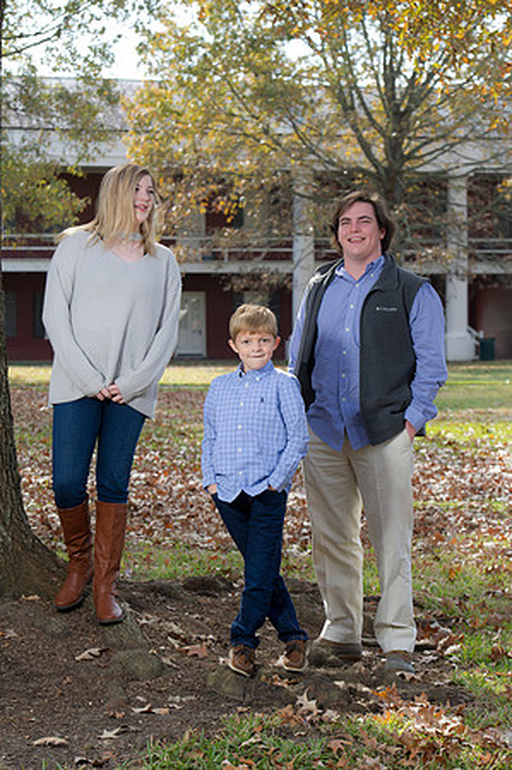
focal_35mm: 95
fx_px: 2031
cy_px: 385
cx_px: 256
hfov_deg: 14.4
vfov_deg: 21.5
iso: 160
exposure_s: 1/100
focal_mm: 95
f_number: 6.3
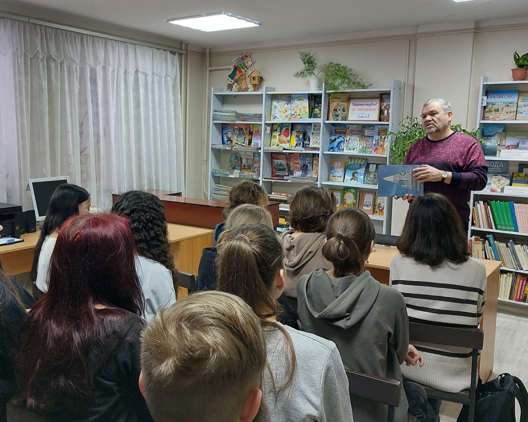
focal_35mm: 34
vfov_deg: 43.4
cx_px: 212
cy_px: 208
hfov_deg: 52.5
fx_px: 531
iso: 100
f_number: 1.8
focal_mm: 5.23
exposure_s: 1/50
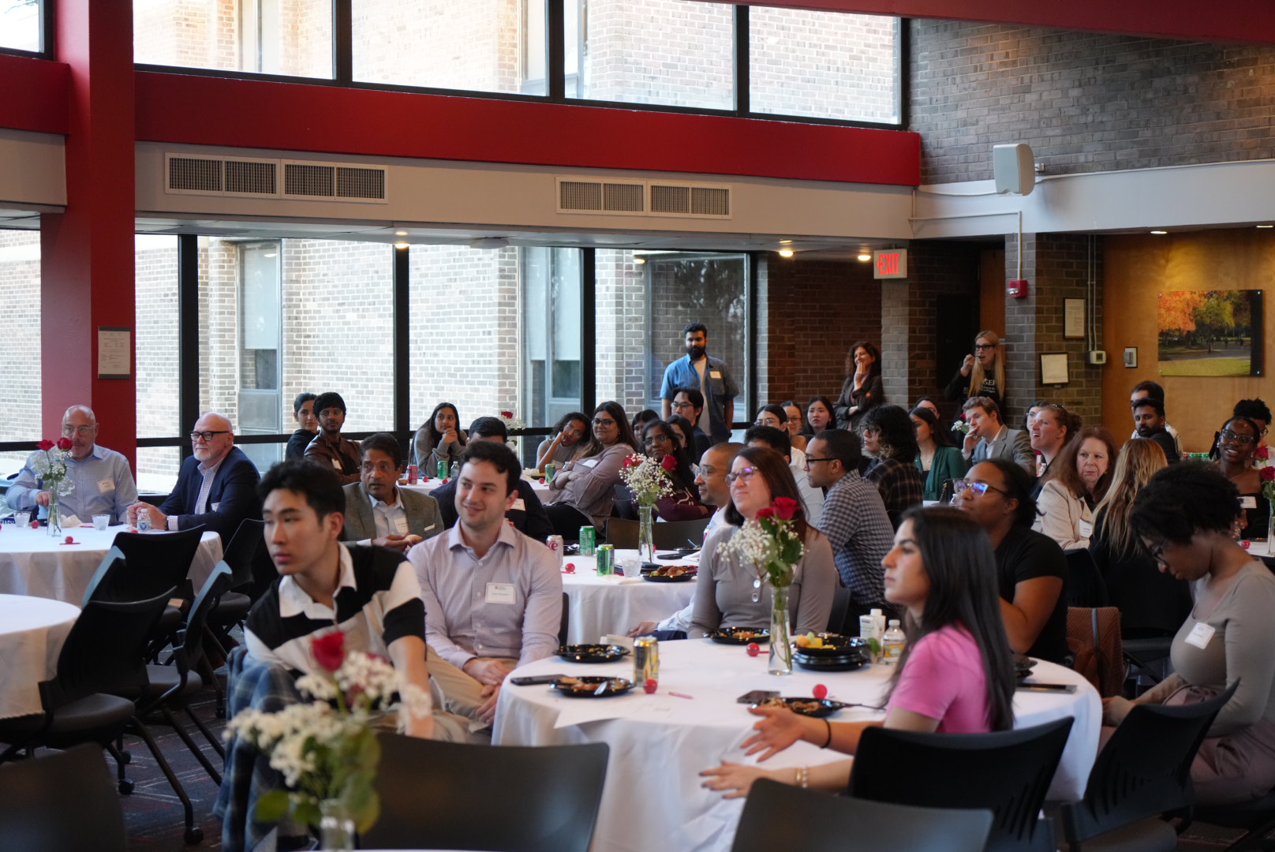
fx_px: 2126
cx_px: 638
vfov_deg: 22.7
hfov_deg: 33.4
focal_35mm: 60
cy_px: 426
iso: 3200
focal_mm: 60
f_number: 4
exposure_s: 1/160
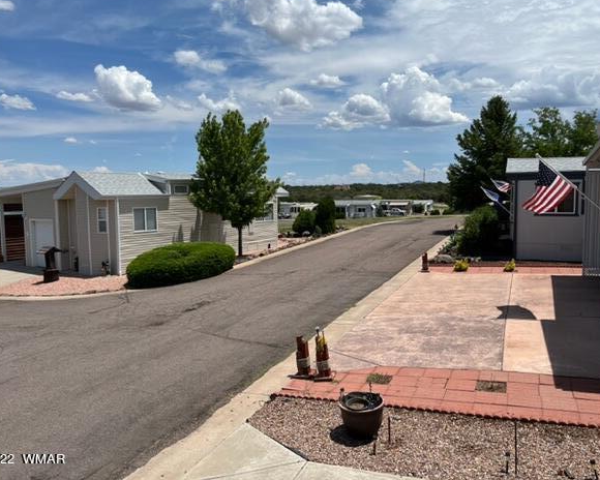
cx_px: 300
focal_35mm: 28
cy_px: 233
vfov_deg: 51.5
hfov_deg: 62.2
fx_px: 497
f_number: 1.6
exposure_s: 1/5556
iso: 50
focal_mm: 5.1
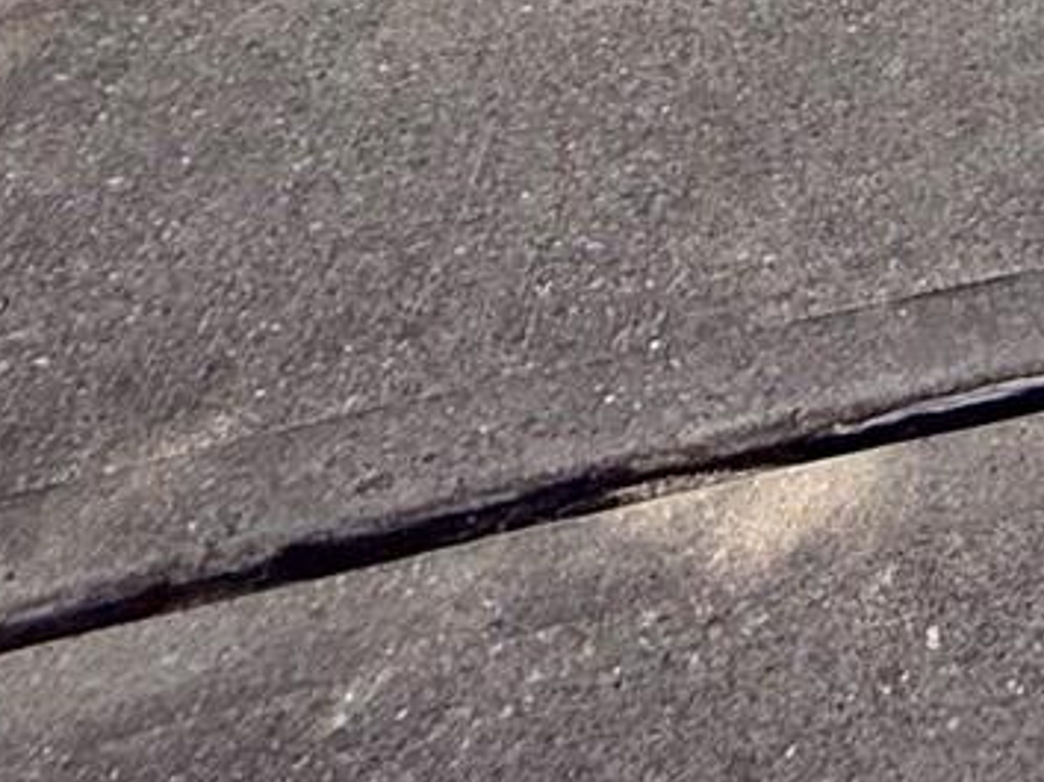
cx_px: 1846
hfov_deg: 18.9
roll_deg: -0.7
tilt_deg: -3.2
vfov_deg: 11.8
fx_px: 2441
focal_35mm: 81
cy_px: -1431
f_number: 2.2
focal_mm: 2.22
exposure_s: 1/347
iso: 50
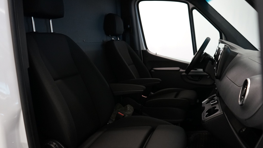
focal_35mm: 31
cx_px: 131
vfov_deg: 37.8
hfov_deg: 62.6
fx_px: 216
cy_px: 71
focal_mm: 29
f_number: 3.5
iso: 2000
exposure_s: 1/160
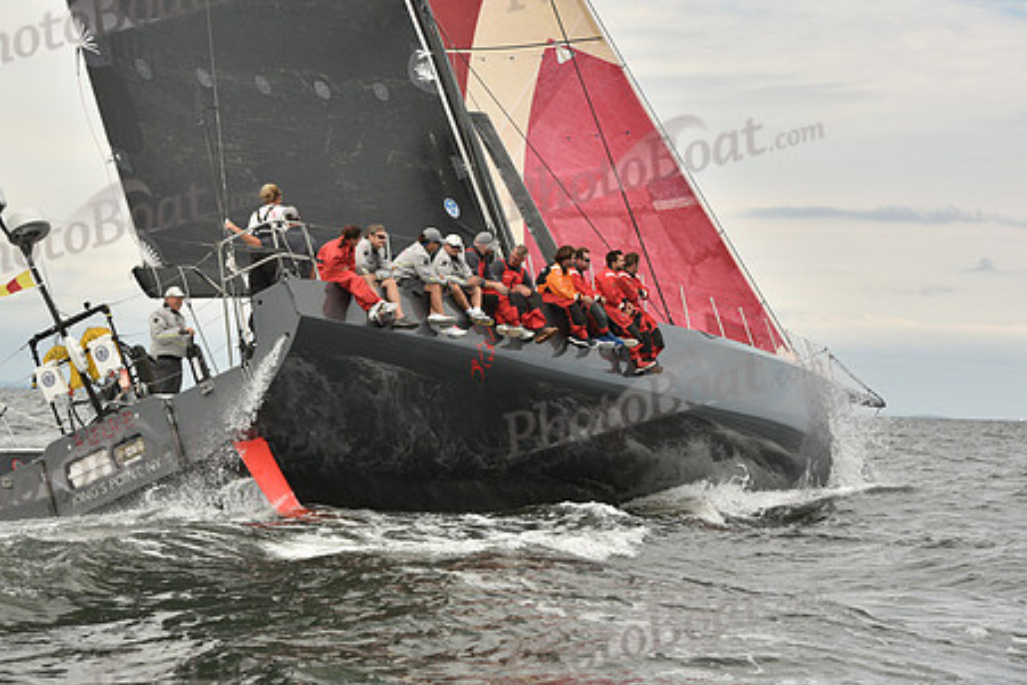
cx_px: 387
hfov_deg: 22.6
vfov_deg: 15.2
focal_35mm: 90
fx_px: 2568
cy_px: 313
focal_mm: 70
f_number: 6.3
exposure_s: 1/1250
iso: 320
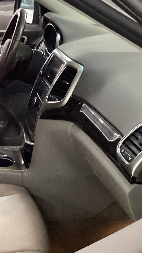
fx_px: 442
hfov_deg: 17.2
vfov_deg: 31.9
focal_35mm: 66
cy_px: 138
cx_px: -40
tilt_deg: -22.2
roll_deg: +2.3
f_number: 2.4
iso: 500
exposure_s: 1/30
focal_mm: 3.3
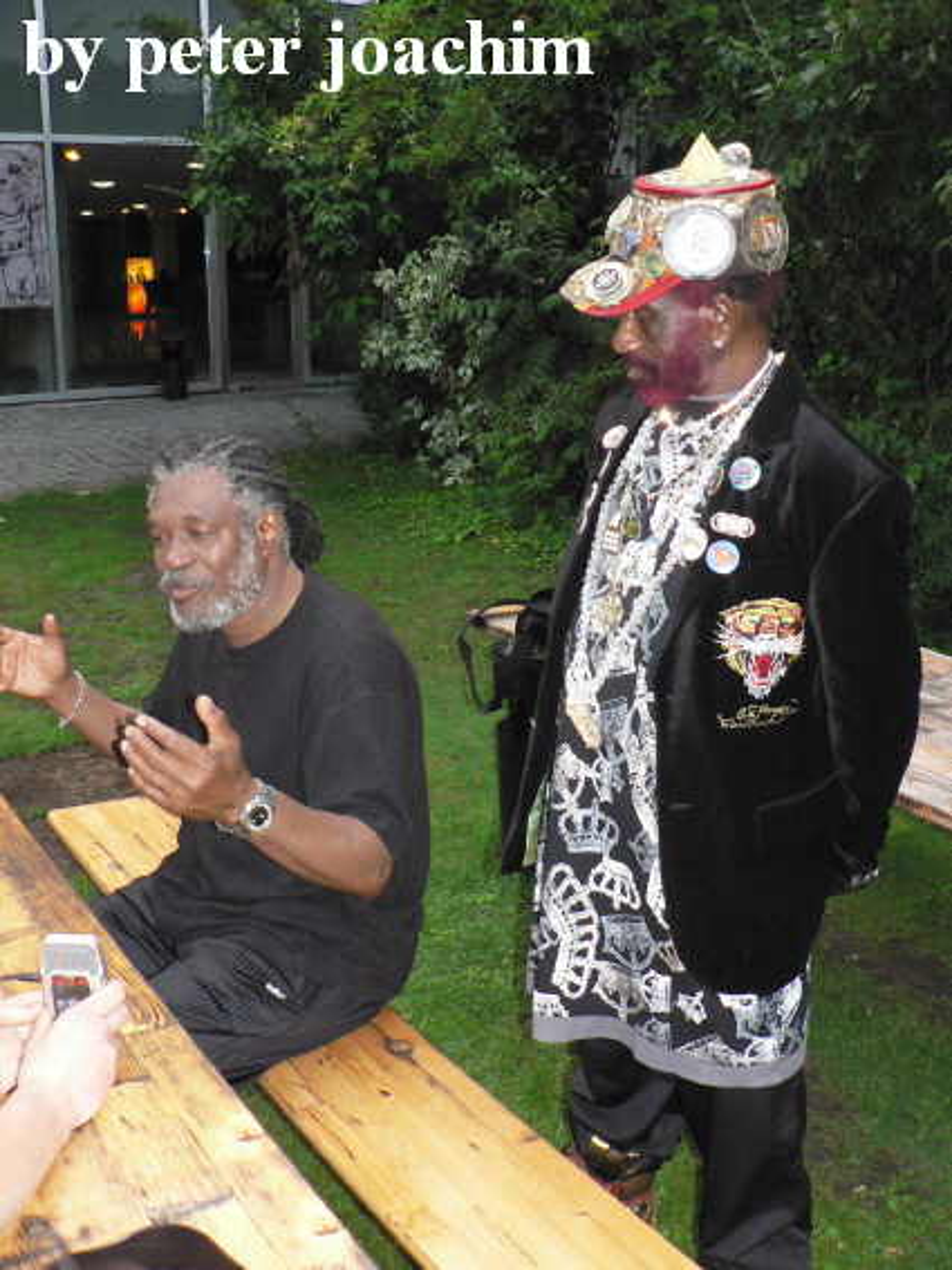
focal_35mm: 35
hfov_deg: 40.7
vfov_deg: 52.6
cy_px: 635
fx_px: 1284
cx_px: 476
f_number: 2.8
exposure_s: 1/60
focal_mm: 6
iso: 300
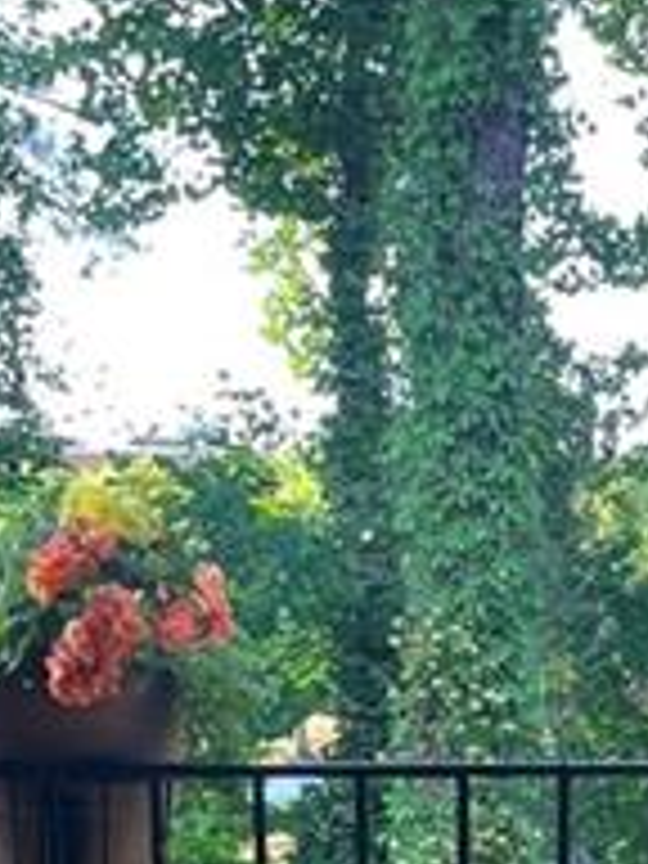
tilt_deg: -20.2
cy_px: 1521
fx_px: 2596
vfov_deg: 16.2
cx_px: 526
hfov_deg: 14.1
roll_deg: -0.3
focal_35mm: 104
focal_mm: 5.1
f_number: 1.6
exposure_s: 1/122
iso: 40
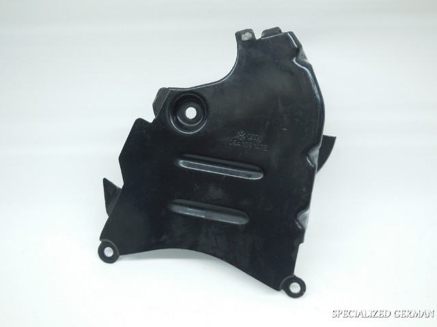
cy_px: 164
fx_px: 429
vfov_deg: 41.8
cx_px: 218
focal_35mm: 34
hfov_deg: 54.0
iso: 125
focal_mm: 6.1
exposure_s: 1/60
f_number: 3.4
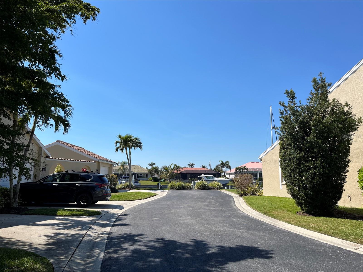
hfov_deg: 67.3
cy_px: 136
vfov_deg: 53.1
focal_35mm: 26
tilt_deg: +7.7
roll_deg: -0.4
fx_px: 273
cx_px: 182
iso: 50
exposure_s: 1/4651
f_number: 1.6
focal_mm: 5.1
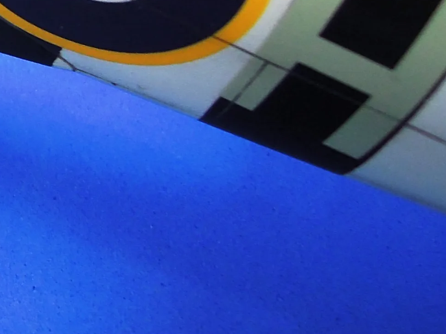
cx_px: -447
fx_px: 1275
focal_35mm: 99
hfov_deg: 15.7
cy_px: -185
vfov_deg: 13.9
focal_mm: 4.3
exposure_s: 1/30
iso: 180
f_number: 2.8
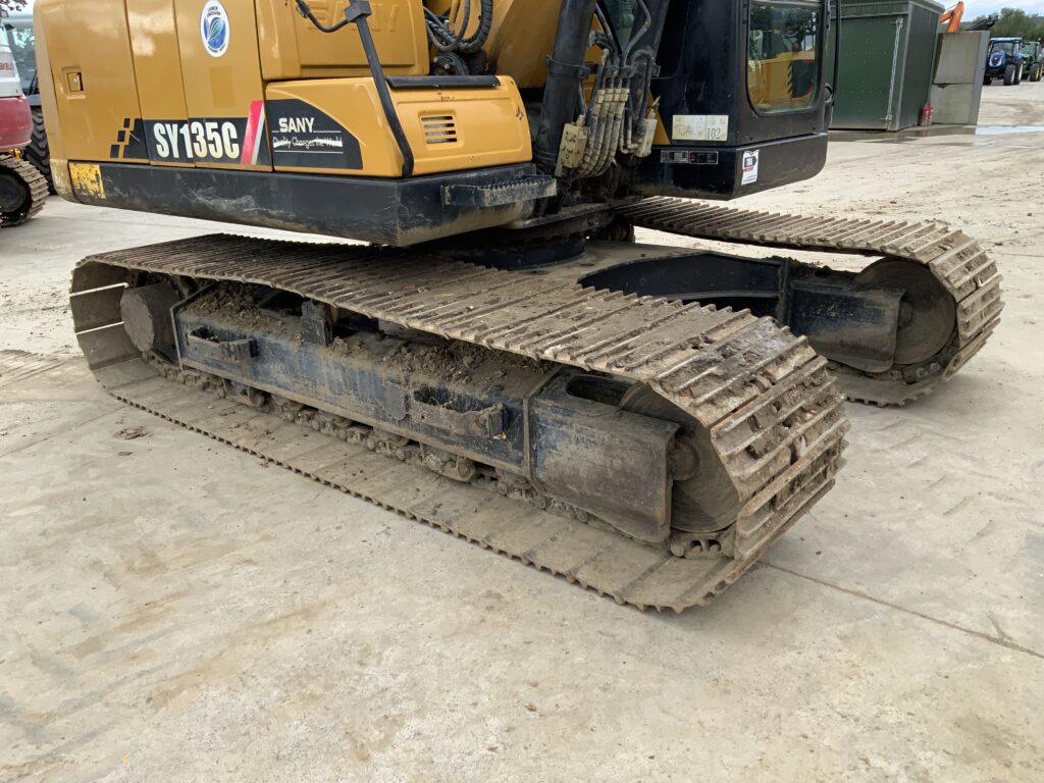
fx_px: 875
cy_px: 392
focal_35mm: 29
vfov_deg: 48.2
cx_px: 522
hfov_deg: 61.7
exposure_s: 1/435
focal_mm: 3
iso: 16
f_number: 1.8
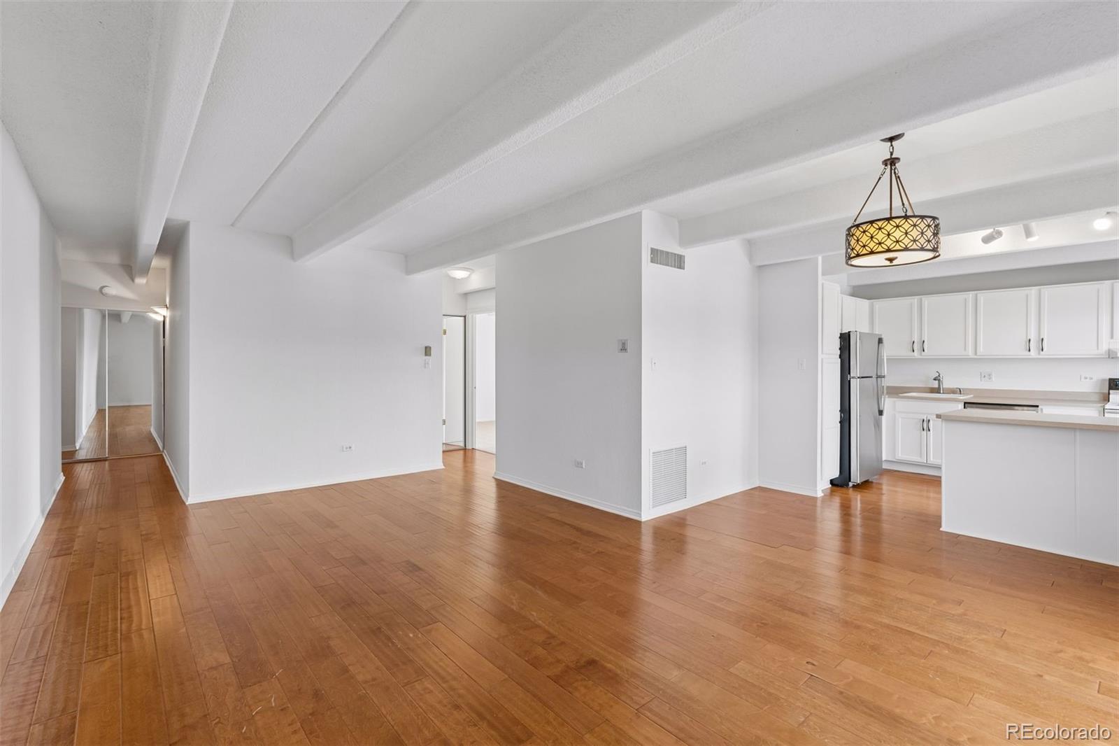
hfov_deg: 93.3
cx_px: 560
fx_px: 528
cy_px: 373
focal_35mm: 17
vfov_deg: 70.4
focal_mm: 17
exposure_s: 1/40
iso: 400
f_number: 8
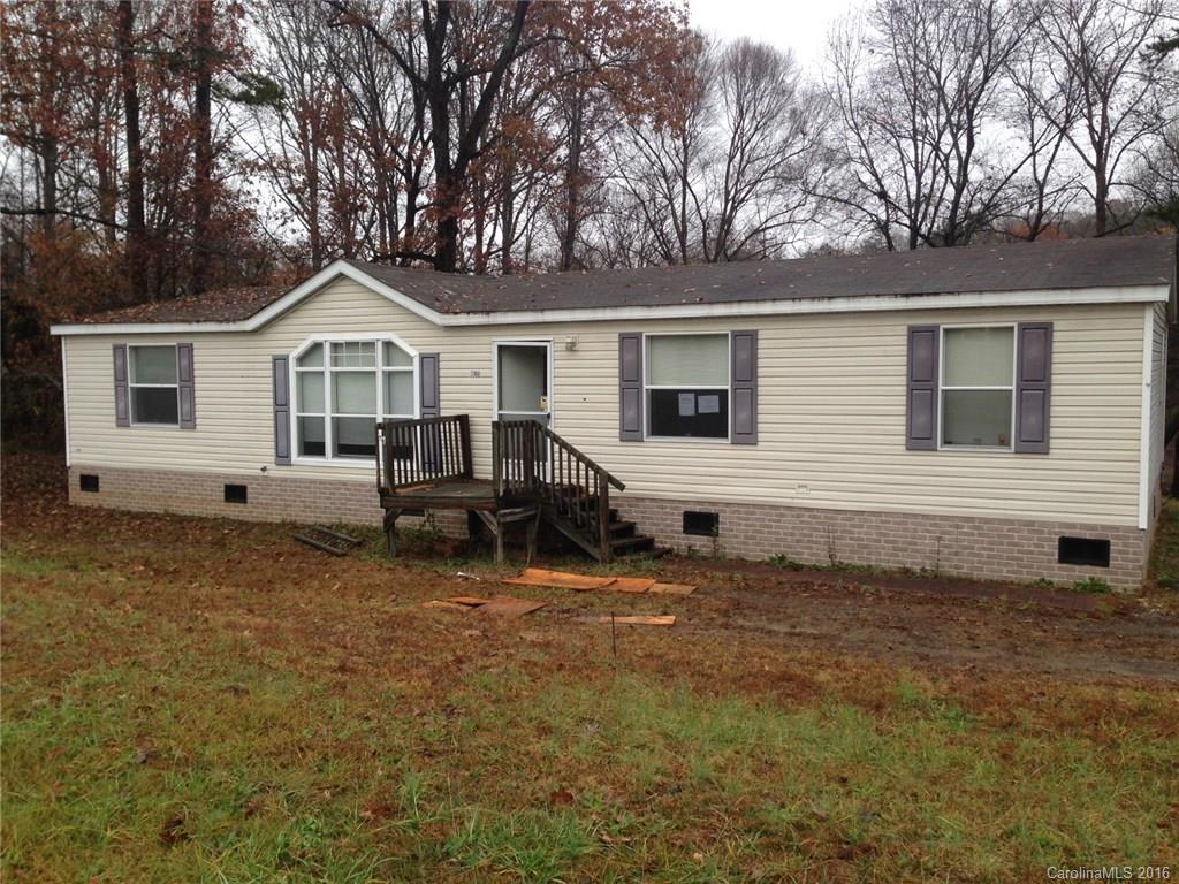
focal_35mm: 33
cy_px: 442
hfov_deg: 55.4
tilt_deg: -3.0
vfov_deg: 42.9
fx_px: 1124
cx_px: 590
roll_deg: +1.5
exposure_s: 1/205
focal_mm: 4.12
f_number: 2.4
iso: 50
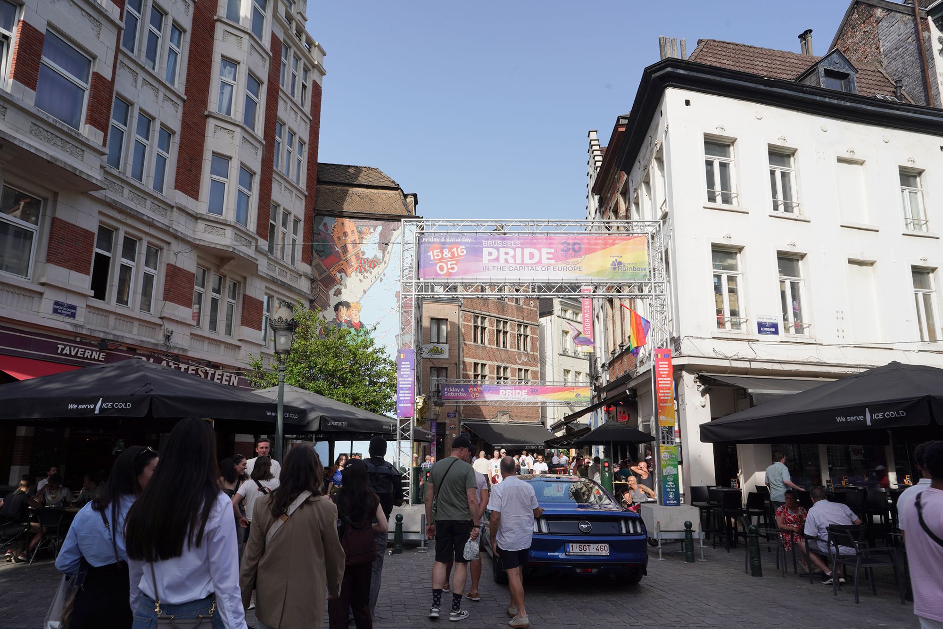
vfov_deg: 53.1
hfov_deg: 73.7
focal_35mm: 24
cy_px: 314
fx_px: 629
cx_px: 472
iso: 100
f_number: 14
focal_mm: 24
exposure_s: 1/100
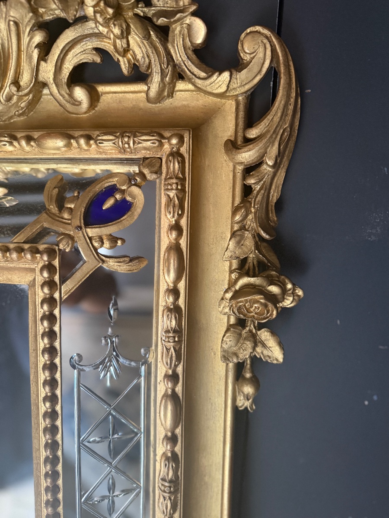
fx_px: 360
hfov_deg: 56.8
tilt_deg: -15.6
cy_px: 259
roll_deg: -2.4
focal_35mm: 24
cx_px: 194
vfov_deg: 71.6
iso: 800
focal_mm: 6.76
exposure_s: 1/52
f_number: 1.78
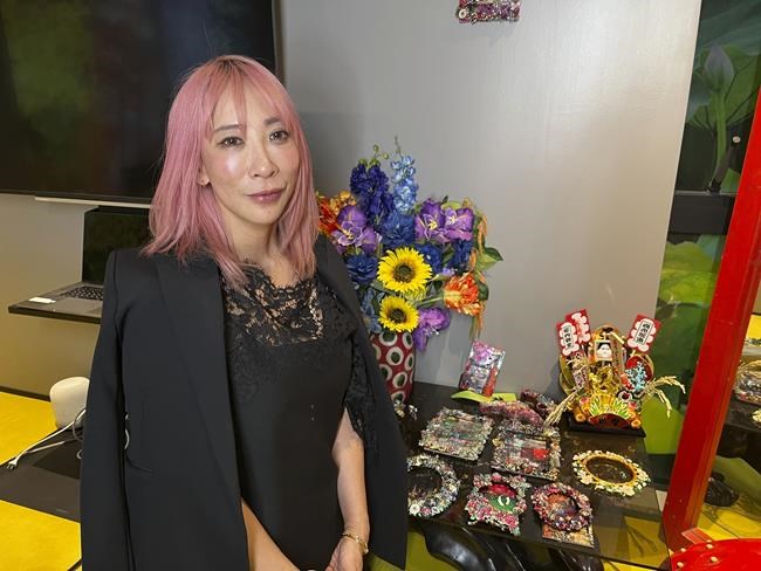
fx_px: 572
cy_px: 286
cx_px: 380
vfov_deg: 53.1
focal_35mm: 26
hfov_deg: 67.3
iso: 160
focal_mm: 5.1
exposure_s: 1/50
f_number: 1.6
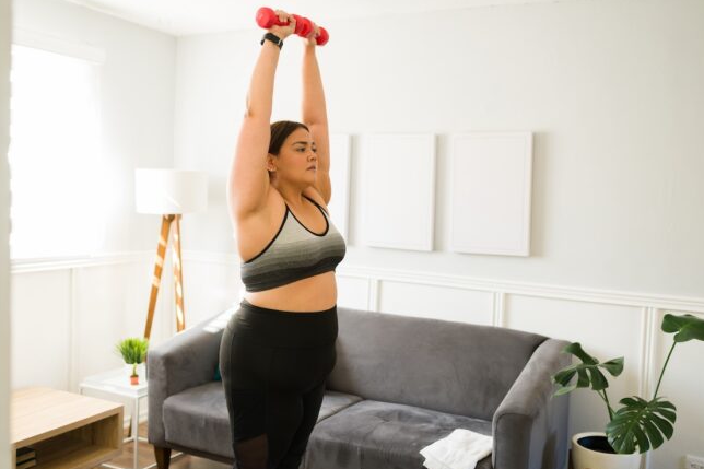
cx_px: 371
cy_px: 226
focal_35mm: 37
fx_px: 723
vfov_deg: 35.9
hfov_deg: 51.9
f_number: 1.8
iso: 400
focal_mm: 35
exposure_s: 1/160
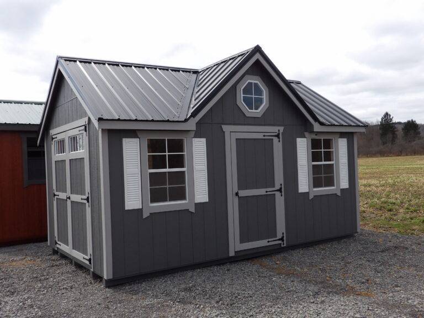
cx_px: 212
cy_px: 159
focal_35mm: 33
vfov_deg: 42.9
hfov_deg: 55.4
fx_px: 404
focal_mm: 5.9
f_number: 3.6
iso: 100
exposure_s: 1/564
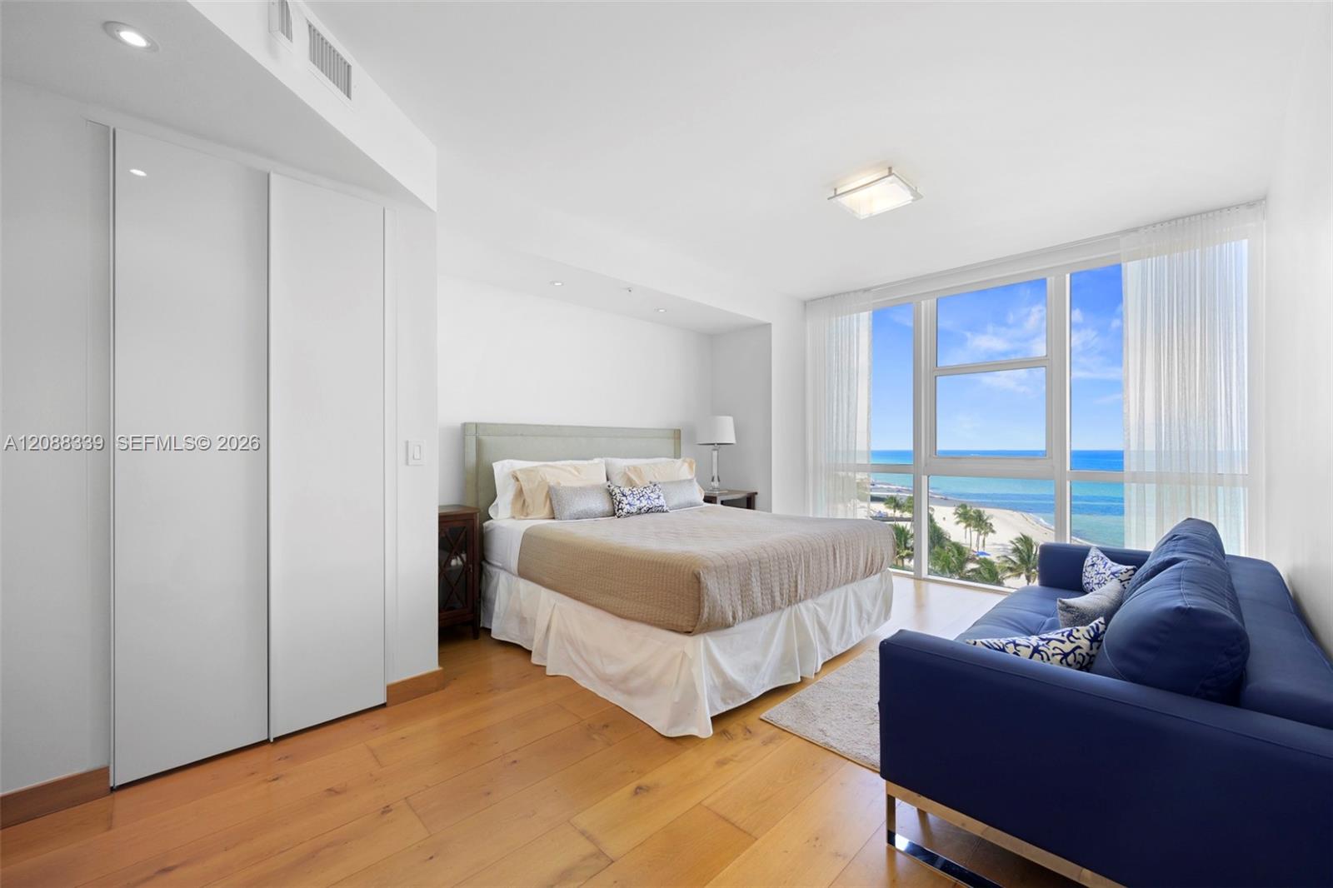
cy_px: 444
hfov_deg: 104.3
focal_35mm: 14
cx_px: 666
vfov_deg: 81.2
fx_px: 518
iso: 125
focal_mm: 14
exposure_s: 1/5
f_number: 9
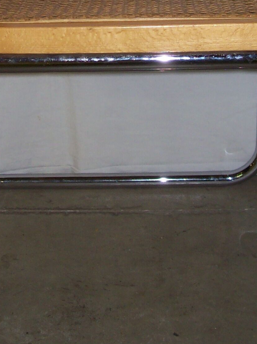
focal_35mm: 92
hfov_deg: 16.0
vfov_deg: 20.7
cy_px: 14
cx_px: 97
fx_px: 912
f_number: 2.7
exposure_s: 1/64
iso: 80
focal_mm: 6
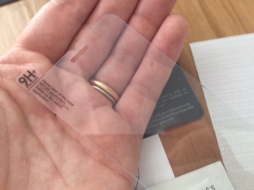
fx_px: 213
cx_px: 127
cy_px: 95
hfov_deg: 61.7
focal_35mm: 29
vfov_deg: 48.2
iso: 64
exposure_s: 1/17
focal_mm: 4.15
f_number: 2.2
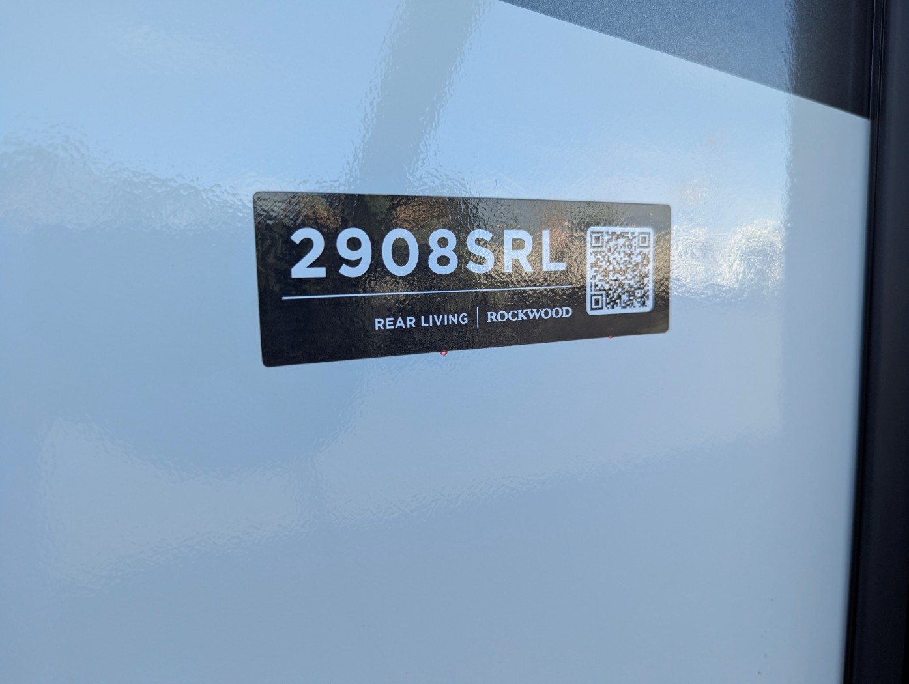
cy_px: 342
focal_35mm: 24
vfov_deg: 56.9
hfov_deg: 71.5
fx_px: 631
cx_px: 454
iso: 54
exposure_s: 1/342
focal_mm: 6.81
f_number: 1.85
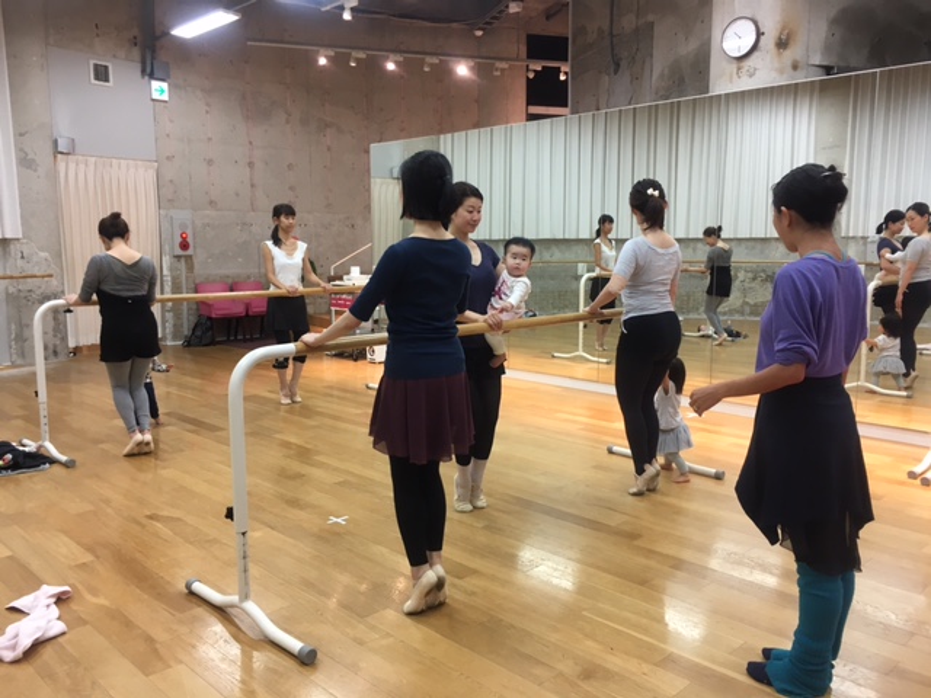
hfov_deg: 61.7
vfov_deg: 48.2
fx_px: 780
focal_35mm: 29
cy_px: 349
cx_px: 466
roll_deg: -0.9
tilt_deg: -7.6
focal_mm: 4.15
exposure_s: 1/30
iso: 50
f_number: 2.2
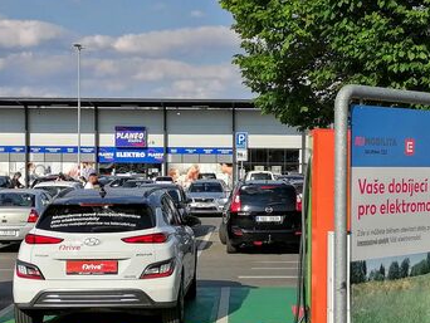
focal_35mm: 79
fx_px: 982
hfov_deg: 24.7
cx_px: 246
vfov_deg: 18.7
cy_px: 200
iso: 50
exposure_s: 1/2020
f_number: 1.8
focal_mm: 5.3
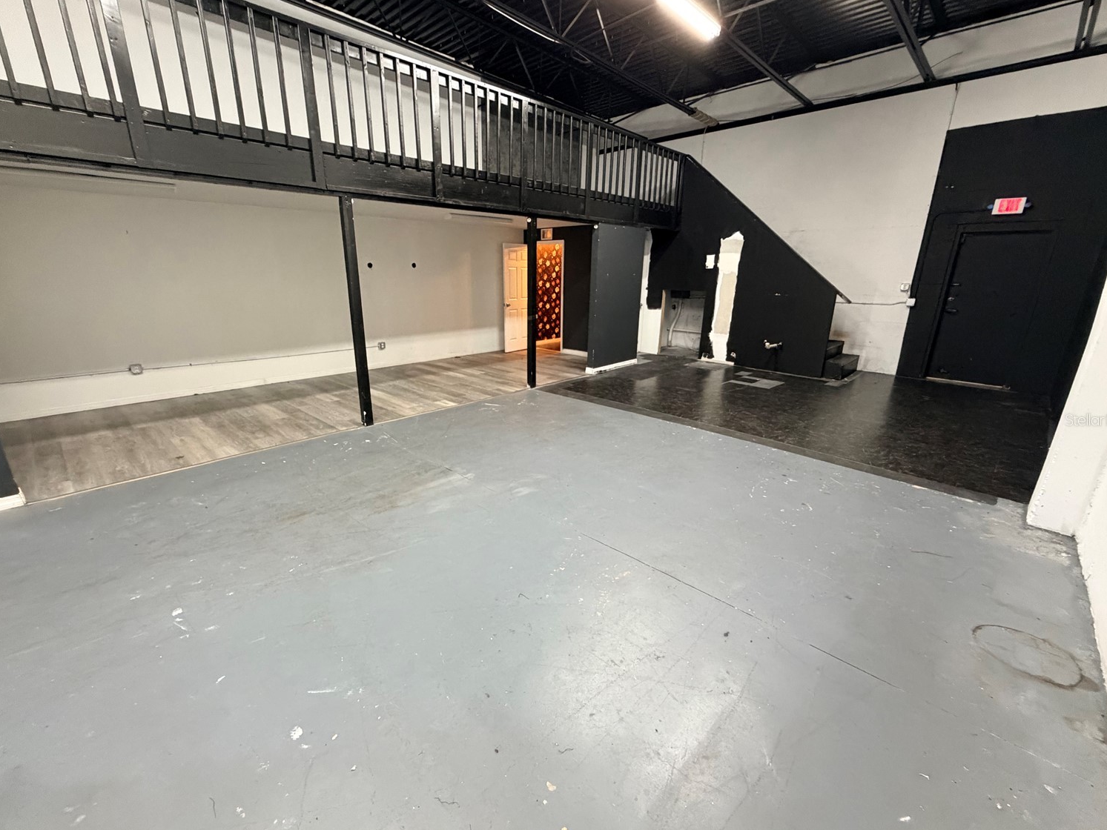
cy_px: 419
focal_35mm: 15
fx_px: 480
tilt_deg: -16.9
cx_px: 542
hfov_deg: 98.2
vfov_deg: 81.8
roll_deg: +0.7
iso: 640
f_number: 2.2
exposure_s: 1/60
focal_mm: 2.22
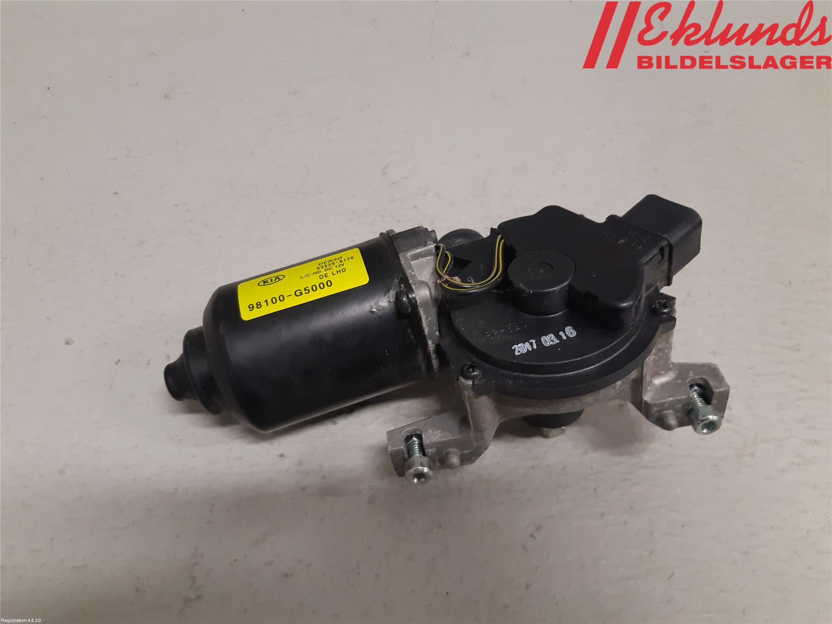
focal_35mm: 26
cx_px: 416
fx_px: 625
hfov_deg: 67.3
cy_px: 312
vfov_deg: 53.1
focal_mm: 3.93
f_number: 1.7
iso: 160
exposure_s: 1/50
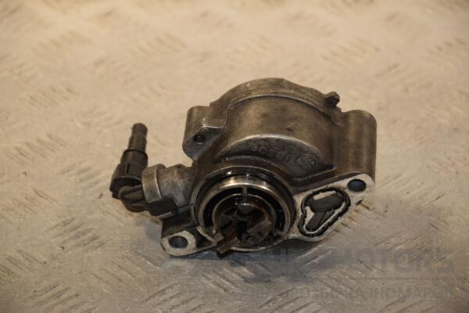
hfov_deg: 13.0
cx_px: 234
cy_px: 156
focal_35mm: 158
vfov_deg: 8.7
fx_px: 2052
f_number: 6.3
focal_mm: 105
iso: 800
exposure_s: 1/200
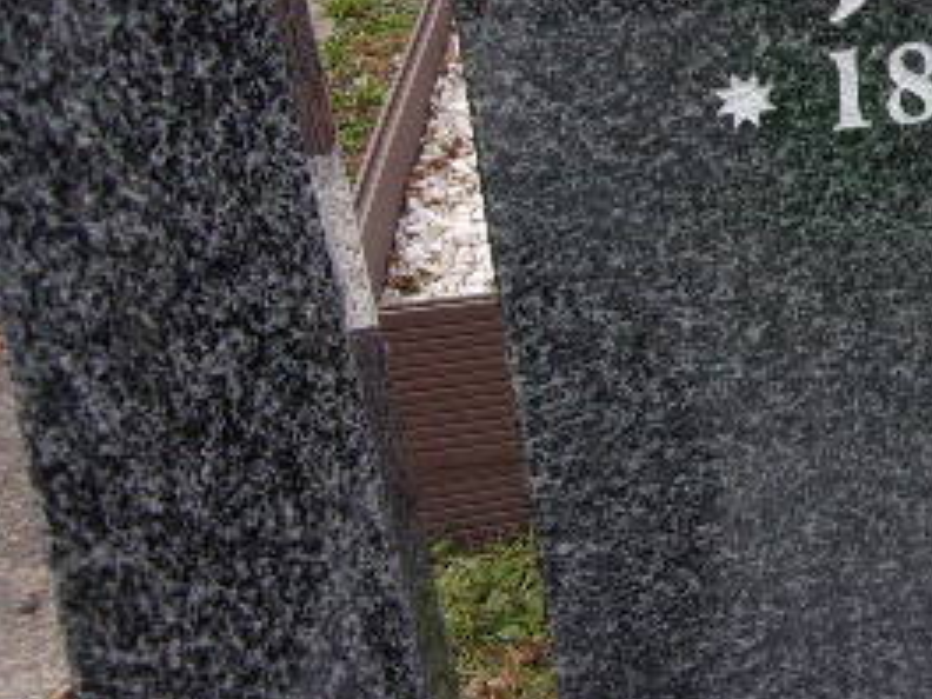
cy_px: 99
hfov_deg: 25.6
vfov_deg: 21.2
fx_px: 1831
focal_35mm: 68
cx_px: 1123
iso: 80
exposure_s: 1/140
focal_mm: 5.1
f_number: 3.9
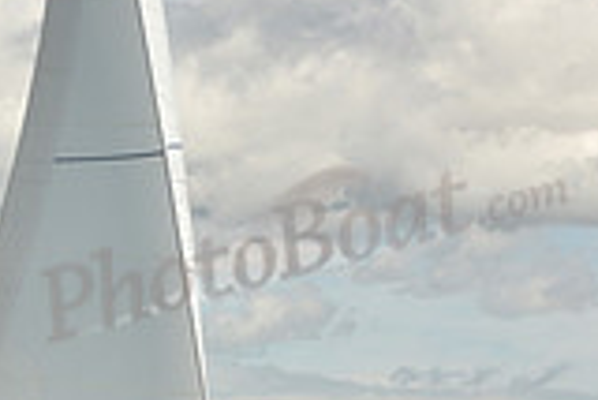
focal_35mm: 272
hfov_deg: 7.5
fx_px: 4522
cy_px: 492
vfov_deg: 5.0
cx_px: -150
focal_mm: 75
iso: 320
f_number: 13
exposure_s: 1/800
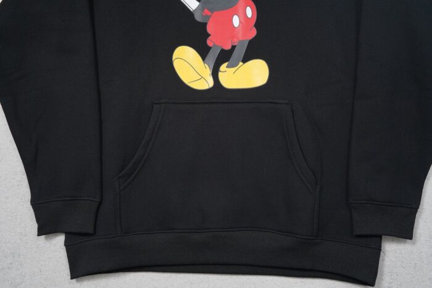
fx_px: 420
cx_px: 216
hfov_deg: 54.4
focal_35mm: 35
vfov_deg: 37.9
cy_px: 144
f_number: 10
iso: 1600
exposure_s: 1/100
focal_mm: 35
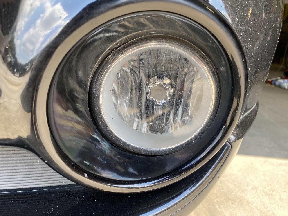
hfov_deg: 67.3
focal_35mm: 26
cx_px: 144
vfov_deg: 53.1
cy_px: 108
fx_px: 216
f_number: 1.8
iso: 32
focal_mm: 4.25
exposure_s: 1/189
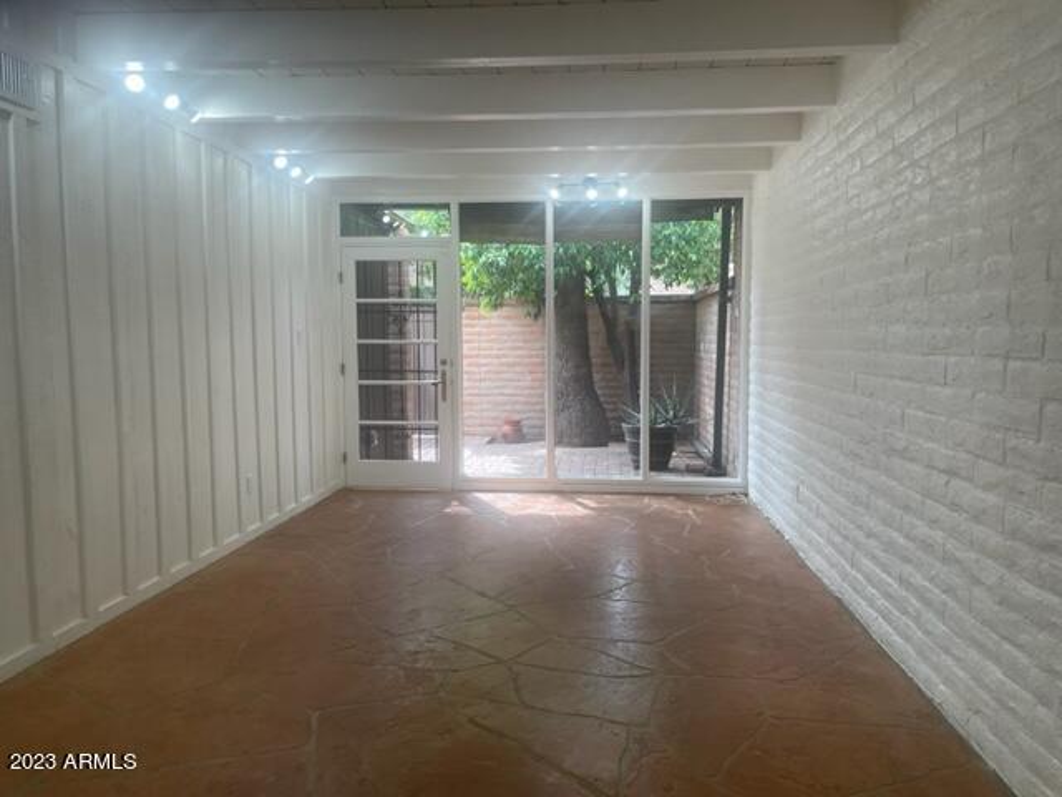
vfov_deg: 53.1
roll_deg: +0.3
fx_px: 798
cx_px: 531
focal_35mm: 26
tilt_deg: -5.1
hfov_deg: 67.3
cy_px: 398
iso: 40
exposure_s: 1/120
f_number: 1.6
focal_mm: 4.2
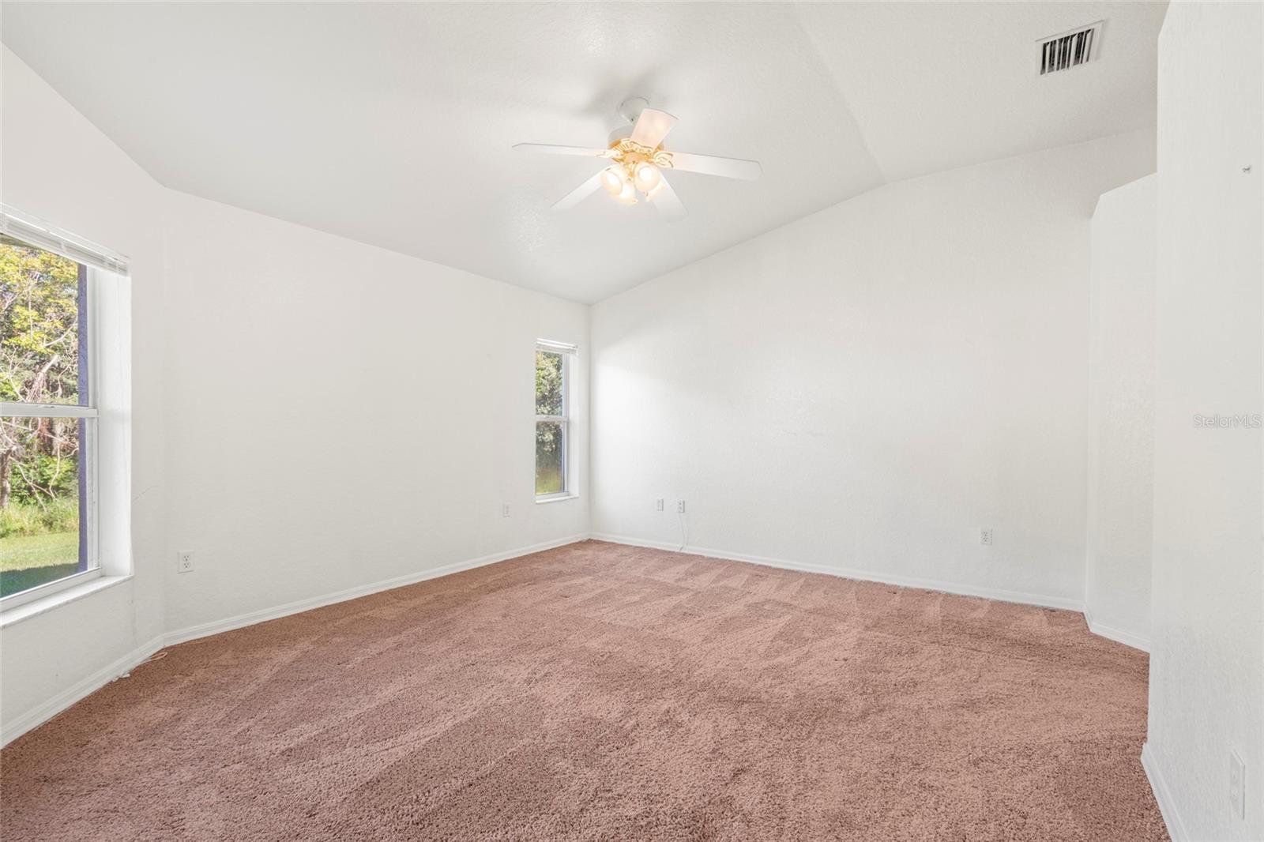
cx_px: 632
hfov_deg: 96.7
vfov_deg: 73.7
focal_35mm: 16
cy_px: 421
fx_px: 562
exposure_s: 1.6
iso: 100
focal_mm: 16
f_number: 11
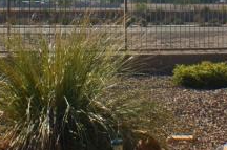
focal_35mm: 209
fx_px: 1315
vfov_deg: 6.5
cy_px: -28
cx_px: 76
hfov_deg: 9.9
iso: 100
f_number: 13
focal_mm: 26
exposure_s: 1/200
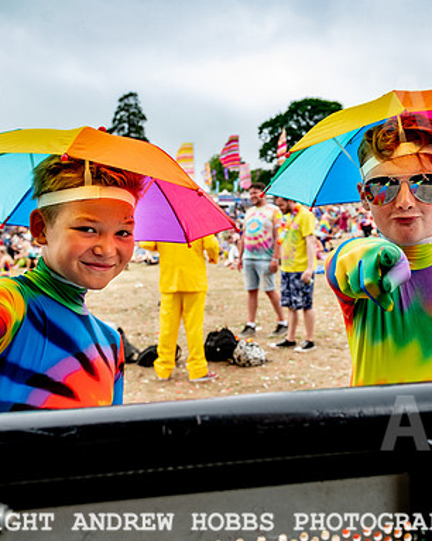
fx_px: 624
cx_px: 249
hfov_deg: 38.1
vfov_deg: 46.7
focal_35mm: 39
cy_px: 231
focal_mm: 24
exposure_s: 1/200
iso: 125
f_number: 5.6
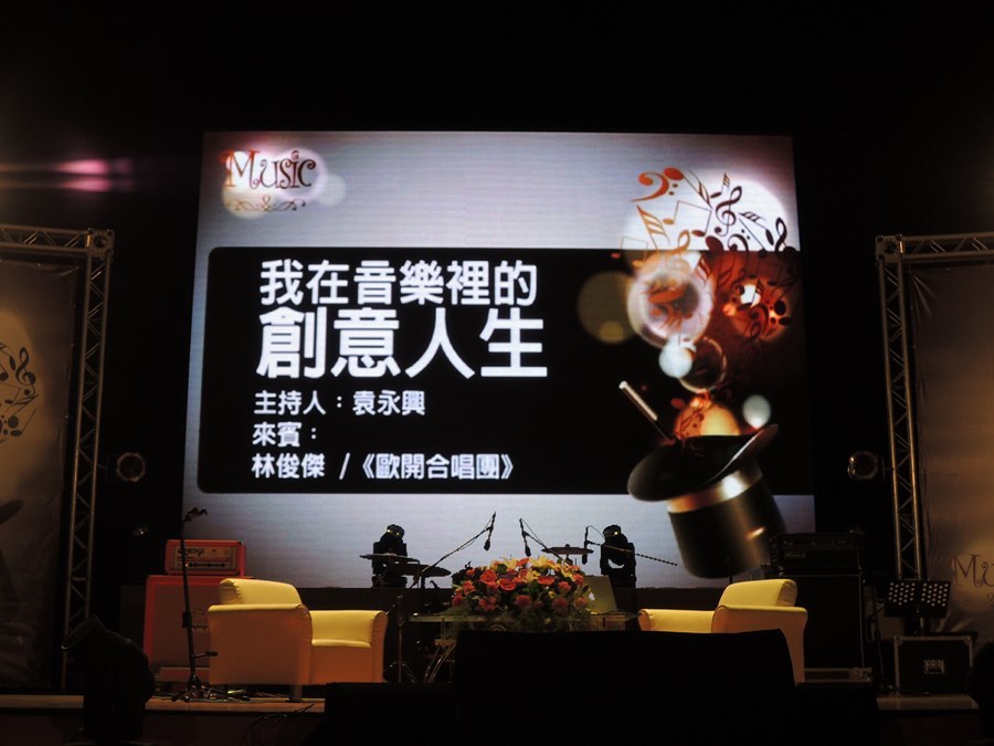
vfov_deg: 29.1
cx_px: 497
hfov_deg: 38.2
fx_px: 1436
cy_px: 373
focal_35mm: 50
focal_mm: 9
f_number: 3.7
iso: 200
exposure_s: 1/60
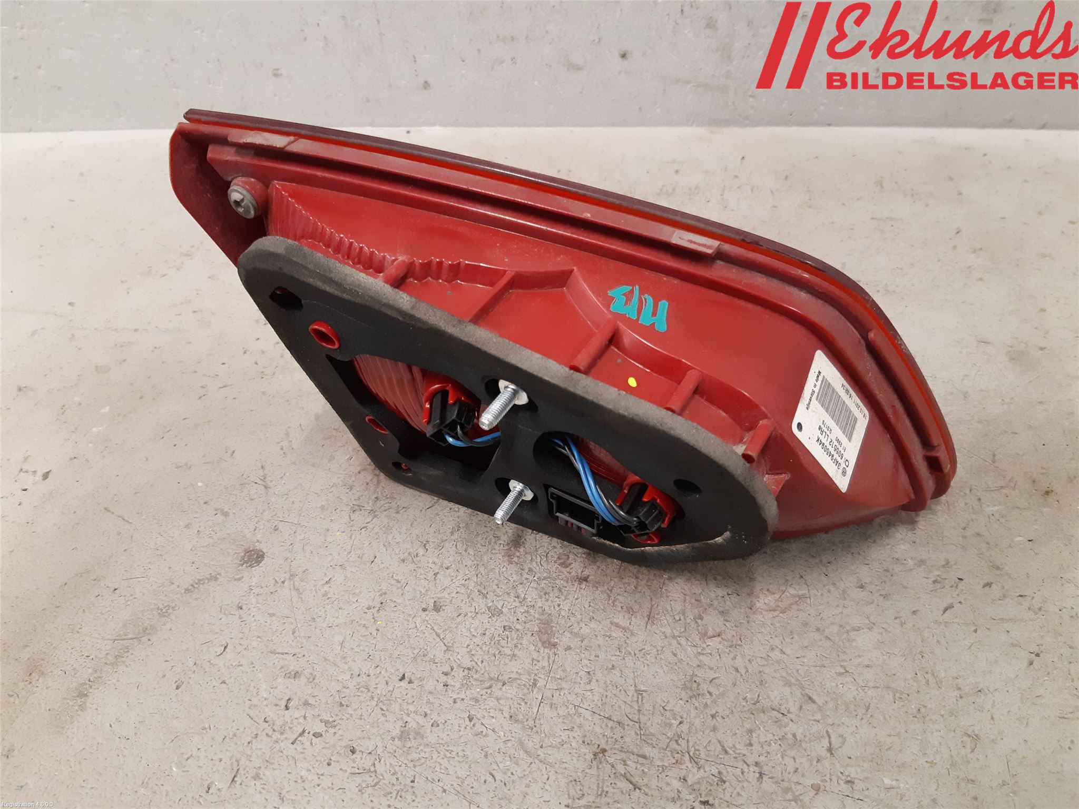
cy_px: 404
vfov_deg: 53.1
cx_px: 540
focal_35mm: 26
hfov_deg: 67.3
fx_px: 810
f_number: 1.7
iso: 250
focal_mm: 3.93
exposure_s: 1/50
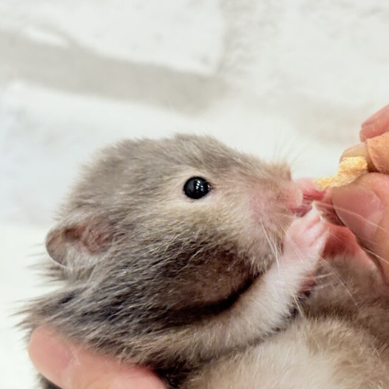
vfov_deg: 19.9
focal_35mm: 87
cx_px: 298
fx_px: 1106
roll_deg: -12.6
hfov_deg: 19.8
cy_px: 224
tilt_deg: -26.0
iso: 125
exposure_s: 1/100
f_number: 1.6
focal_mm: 5.96
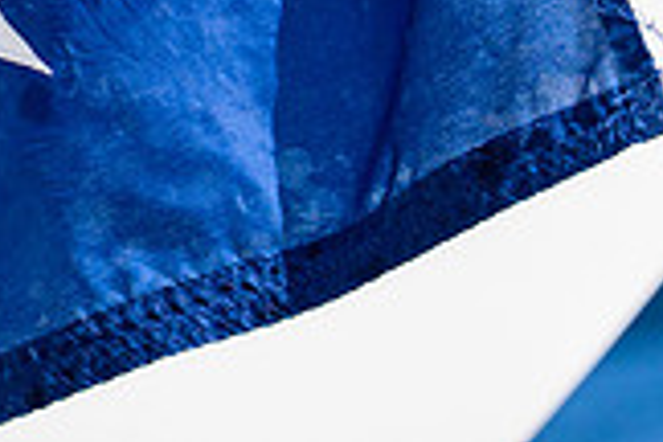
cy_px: -344
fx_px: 39445
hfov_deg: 1.0
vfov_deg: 0.6
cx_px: -115
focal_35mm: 2142
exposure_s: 1/2000
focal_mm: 400
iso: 250
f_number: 4.5
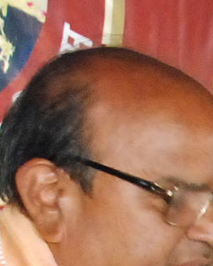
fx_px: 1727
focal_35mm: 219
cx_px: 752
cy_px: 465
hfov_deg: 6.2
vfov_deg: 8.5
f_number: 9
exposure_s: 1/60
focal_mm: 26
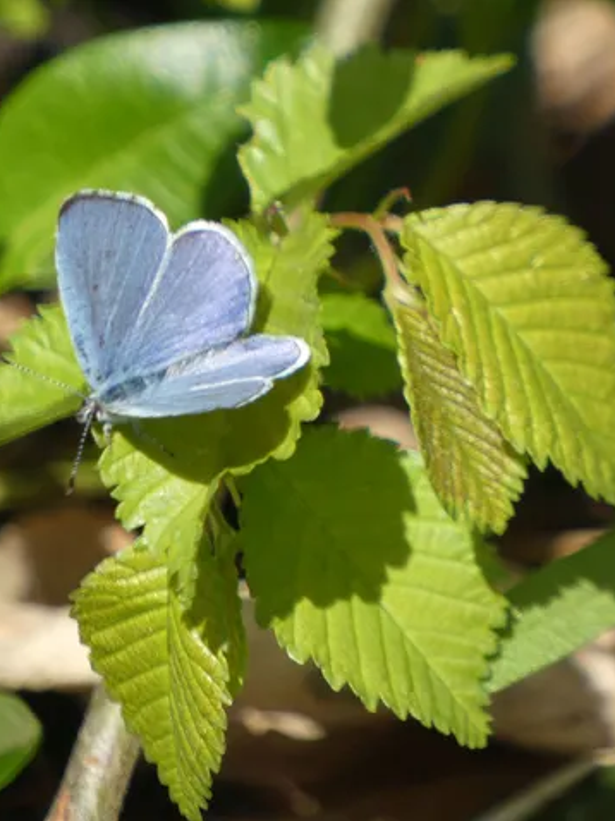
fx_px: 38101
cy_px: 410
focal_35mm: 1607
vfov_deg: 1.2
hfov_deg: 0.9
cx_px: 180
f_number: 5.9
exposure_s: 1/125
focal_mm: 215
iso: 80
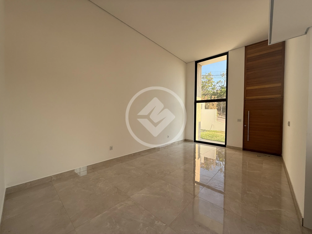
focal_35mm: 14
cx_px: 156
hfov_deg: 102.1
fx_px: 126
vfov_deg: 85.7
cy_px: 117
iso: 50
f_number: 2.2
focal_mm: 2.22
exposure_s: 1/153
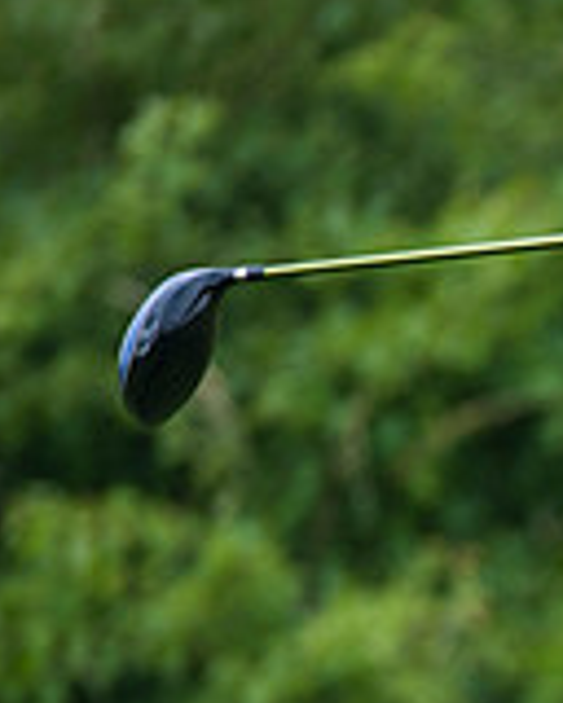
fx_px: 21245
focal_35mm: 1020
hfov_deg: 1.5
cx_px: 1227
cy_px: 685
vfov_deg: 1.9
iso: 800
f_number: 4
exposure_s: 1/2000
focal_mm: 300
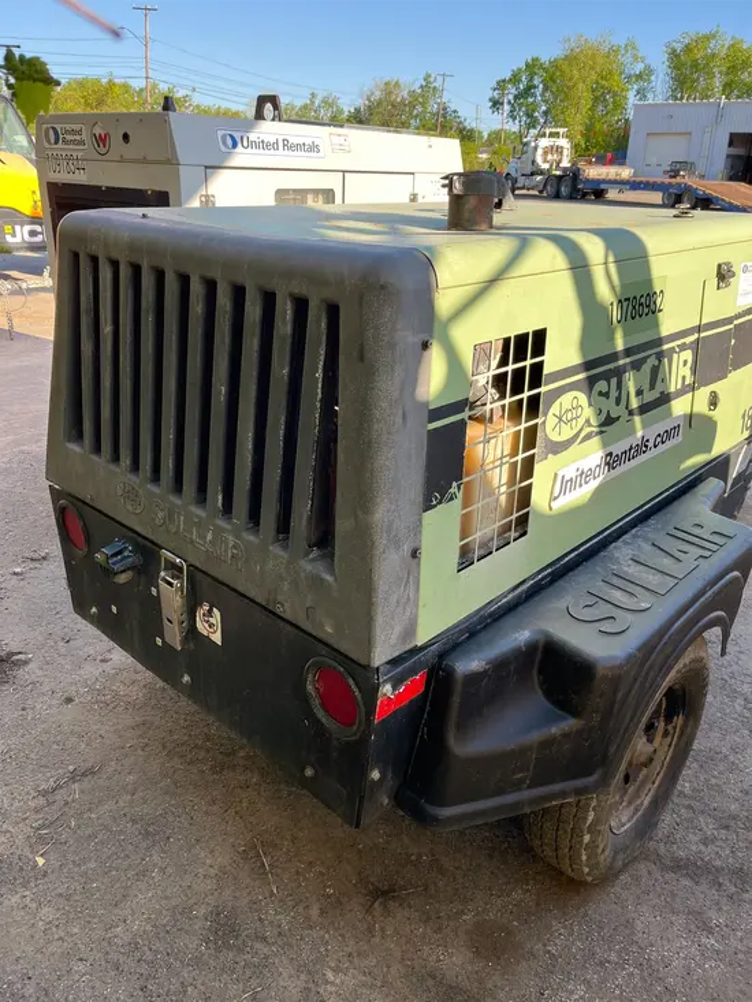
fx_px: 753
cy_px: 501
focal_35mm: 26
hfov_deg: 53.1
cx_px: 376
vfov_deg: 67.3
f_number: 1.6
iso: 50
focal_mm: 5.1
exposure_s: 1/524
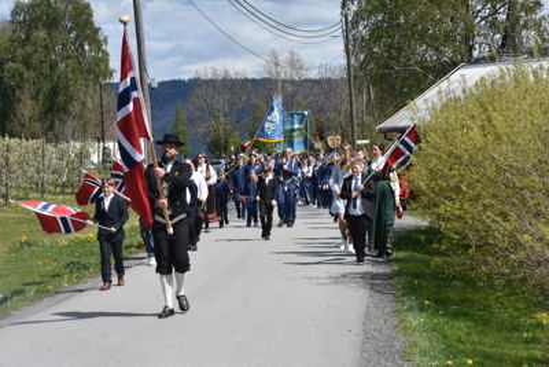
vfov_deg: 14.7
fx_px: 1419
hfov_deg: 21.9
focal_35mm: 93
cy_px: 184
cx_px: 274
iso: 800
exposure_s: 1/1000
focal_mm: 62
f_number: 8
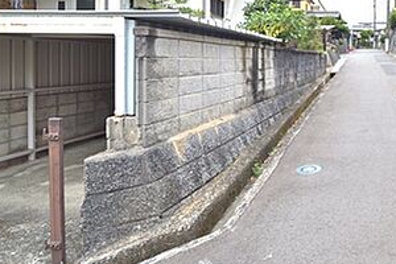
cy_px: 60
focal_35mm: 30
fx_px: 330
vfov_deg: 42.0
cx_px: 376
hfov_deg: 52.2
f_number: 7.1
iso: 100
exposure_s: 1/40
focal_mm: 10
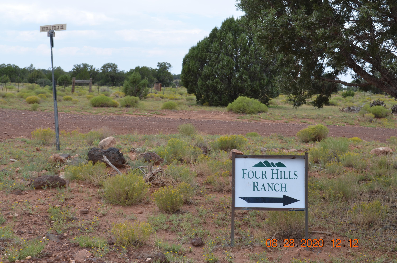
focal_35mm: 52
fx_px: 578
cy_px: 132
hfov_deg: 37.9
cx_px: 198
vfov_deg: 25.6
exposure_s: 1/250
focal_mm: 35
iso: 180
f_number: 8
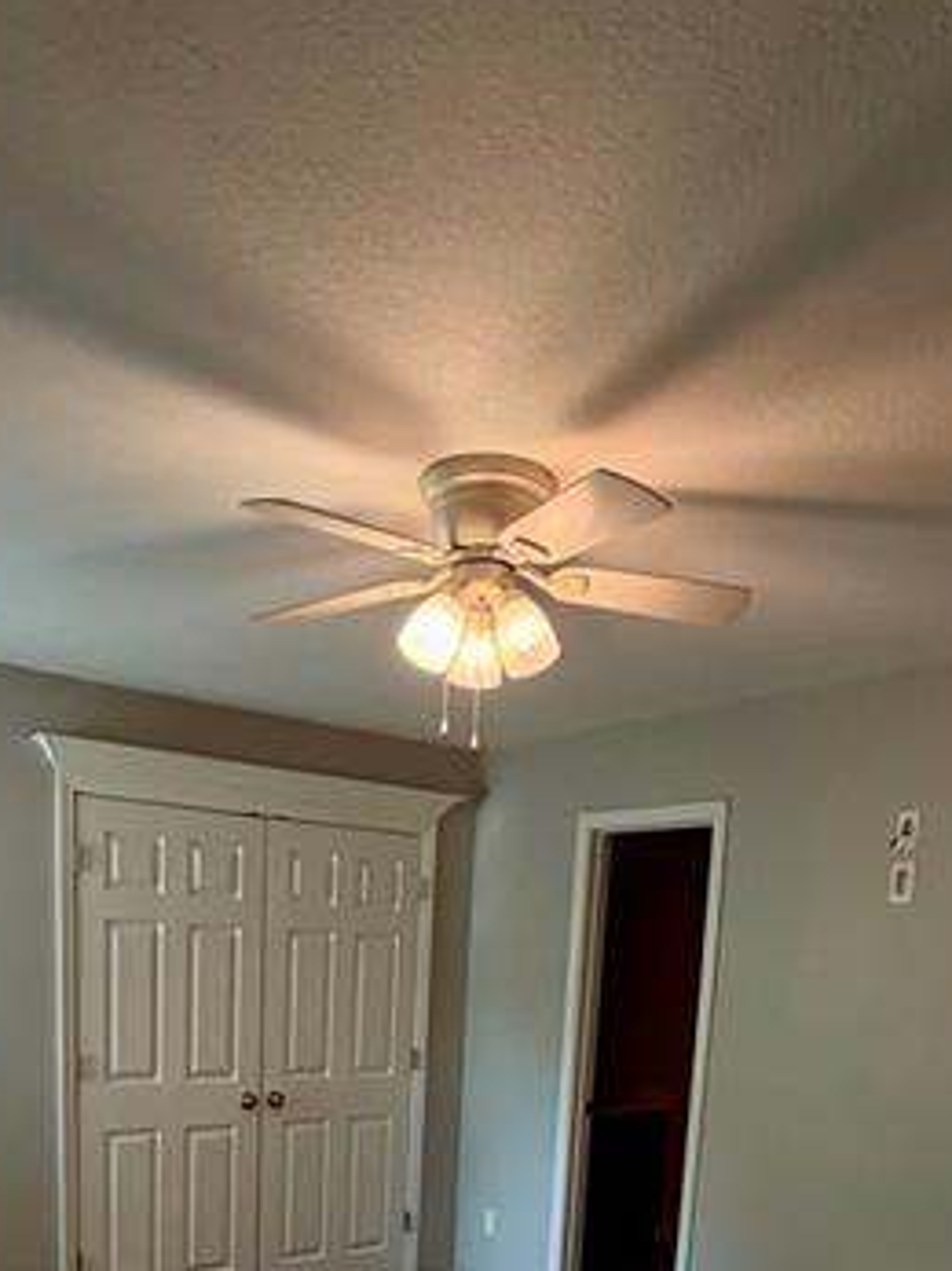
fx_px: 1137
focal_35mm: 31
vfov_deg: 51.3
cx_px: 417
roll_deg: -3.0
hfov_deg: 45.3
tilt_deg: -9.7
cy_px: 1154
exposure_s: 1/60
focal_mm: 2.22
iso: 200
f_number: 2.2
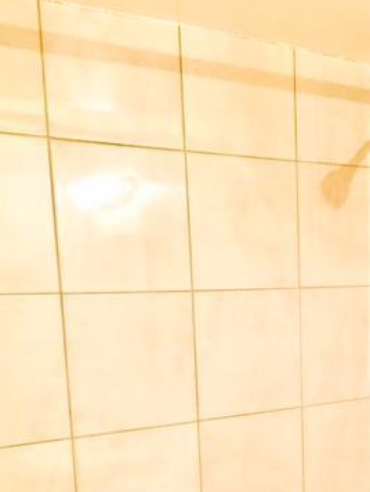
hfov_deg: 27.6
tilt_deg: -10.0
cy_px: 422
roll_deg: +1.8
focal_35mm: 52
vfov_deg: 35.1
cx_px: 279
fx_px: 741
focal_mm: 4.15
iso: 125
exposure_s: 1/30
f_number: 2.2
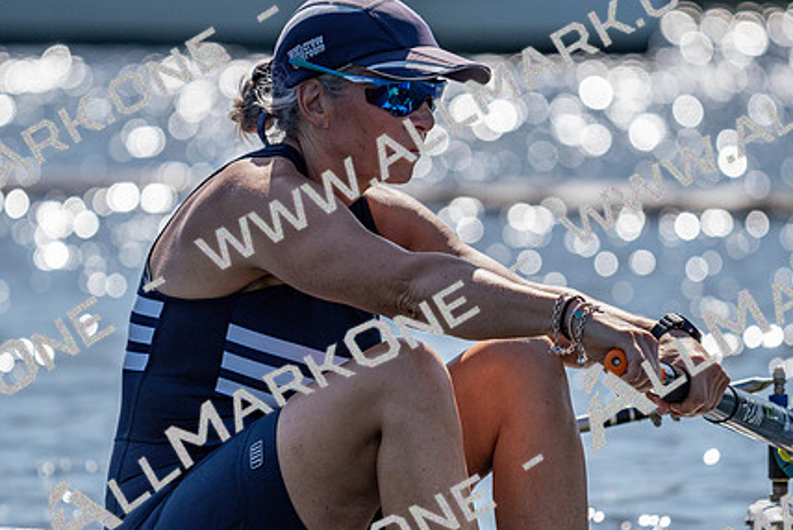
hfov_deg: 4.7
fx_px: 9676
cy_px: 275
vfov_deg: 3.1
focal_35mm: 439
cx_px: 424
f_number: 6.3
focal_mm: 324
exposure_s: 1/2000
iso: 160
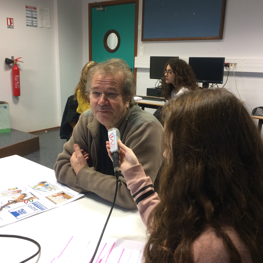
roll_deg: +0.1
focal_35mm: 35
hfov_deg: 47.2
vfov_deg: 47.2
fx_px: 301
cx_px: 121
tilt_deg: -14.7
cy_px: 133
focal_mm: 4.15
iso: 160
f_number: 2.2
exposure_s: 1/33
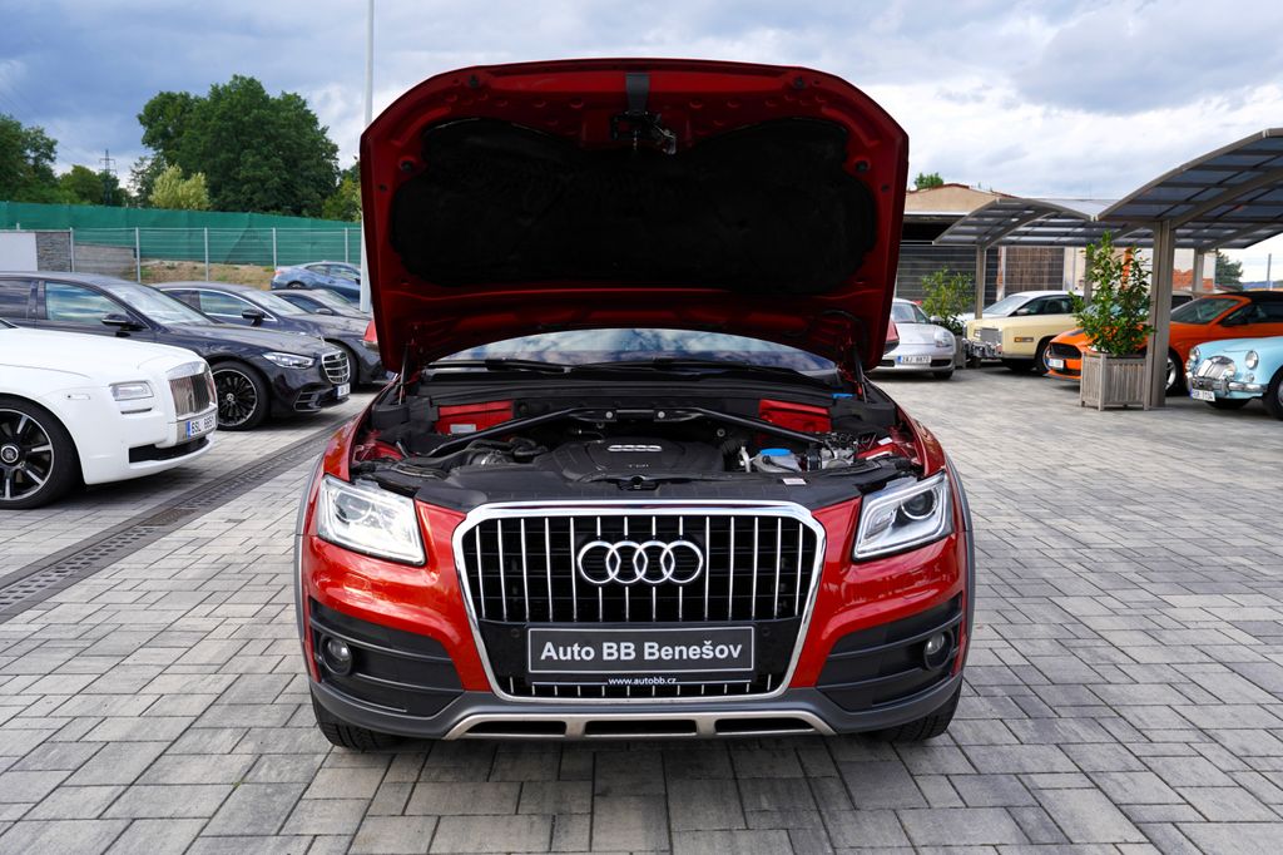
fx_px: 1069
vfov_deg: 43.6
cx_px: 642
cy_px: 428
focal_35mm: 30
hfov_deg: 61.9
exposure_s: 1/80
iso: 100
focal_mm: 30
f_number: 4.5
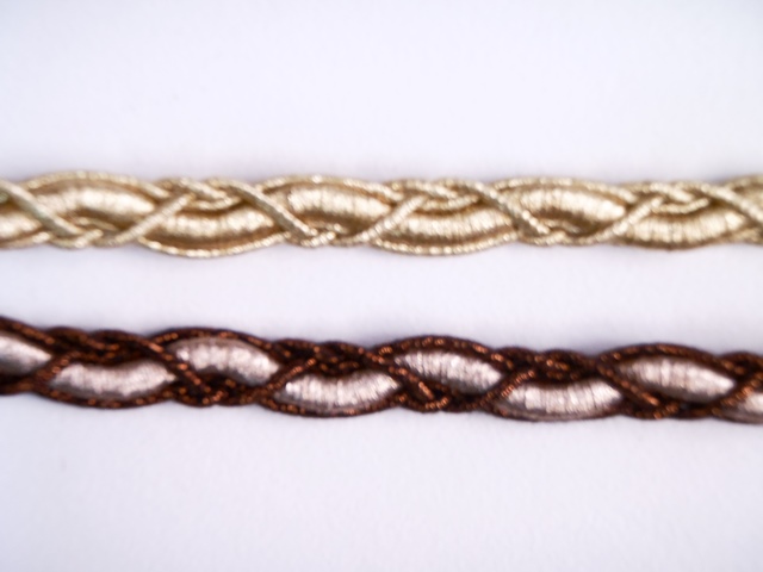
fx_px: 1256
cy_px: 286
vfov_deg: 25.7
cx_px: 382
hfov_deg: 33.8
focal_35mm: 57
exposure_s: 1/15
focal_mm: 10.34
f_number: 4.5
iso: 100
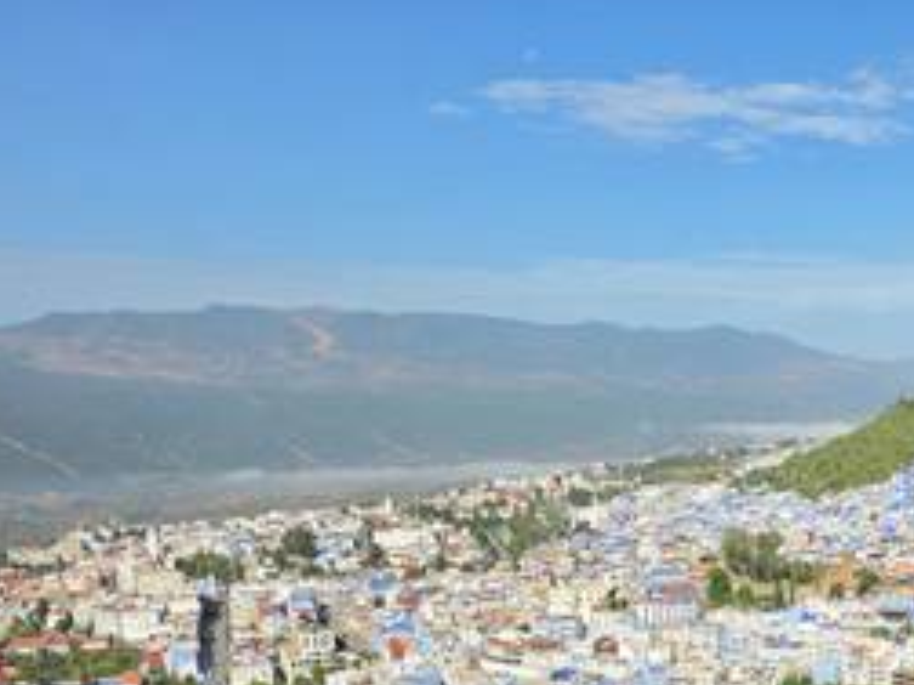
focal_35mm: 44
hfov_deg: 39.6
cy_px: 623
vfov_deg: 31.3
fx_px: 1161
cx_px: 838
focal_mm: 6.5
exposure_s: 1/7939
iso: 50
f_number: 1.4
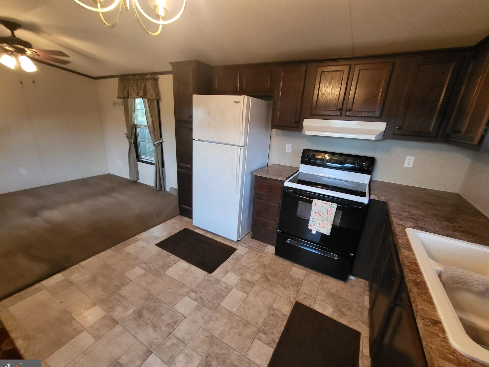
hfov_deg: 102.1
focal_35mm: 14
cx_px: 240
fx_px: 198
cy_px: 183
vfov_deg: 85.7
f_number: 2.2
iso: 320
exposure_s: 1/30
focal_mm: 1.74
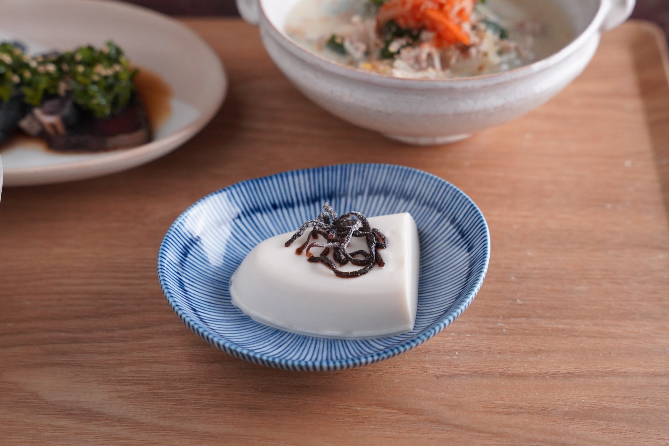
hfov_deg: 28.8
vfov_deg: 19.5
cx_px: 334
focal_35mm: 70
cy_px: 223
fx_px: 1301
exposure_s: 1/320
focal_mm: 70
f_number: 6.3
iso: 8000
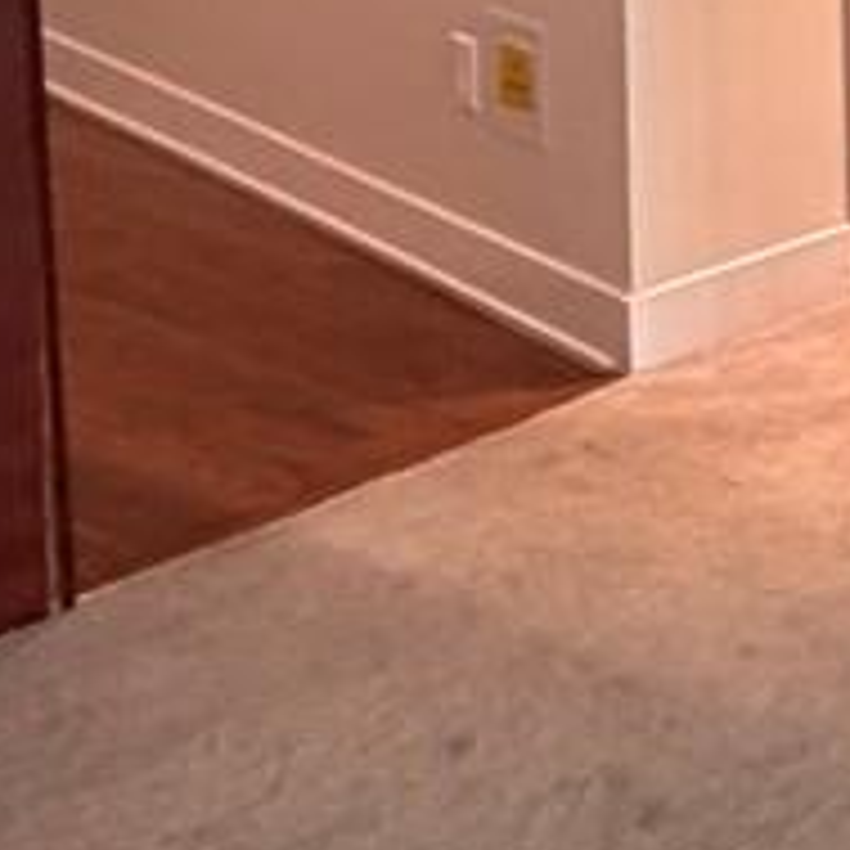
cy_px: -526
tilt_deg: -1.0
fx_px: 2917
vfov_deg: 15.0
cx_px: 1412
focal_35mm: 105
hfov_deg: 14.9
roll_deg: +2.1
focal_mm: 2.22
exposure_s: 1/60
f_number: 2.2
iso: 250
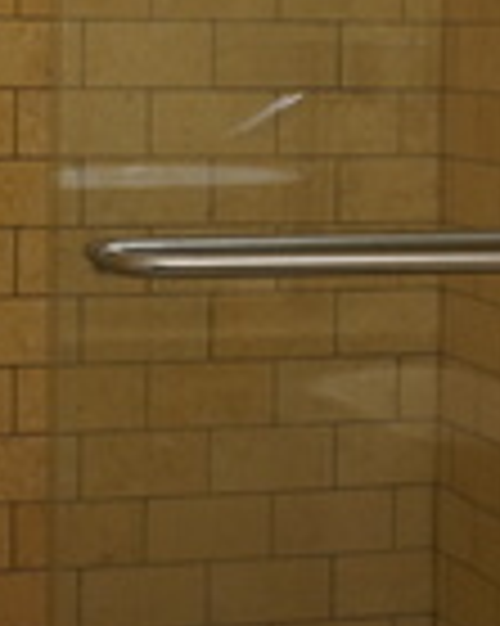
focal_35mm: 121
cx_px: 212
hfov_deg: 12.7
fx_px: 2241
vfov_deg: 15.8
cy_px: 162
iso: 250
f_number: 9
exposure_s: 1/8
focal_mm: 16
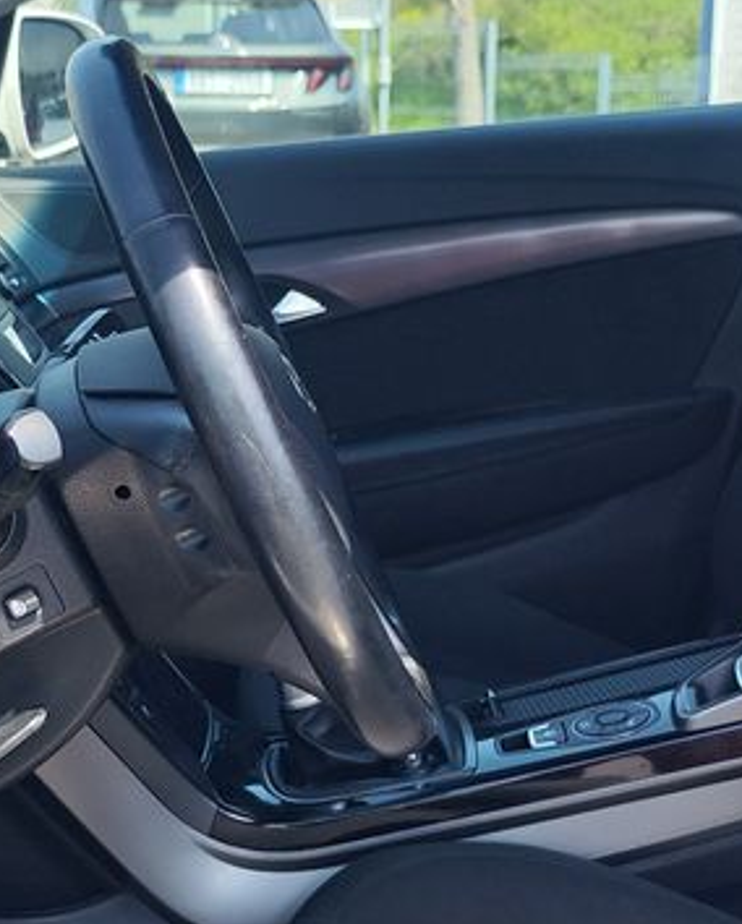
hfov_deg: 20.2
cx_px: 295
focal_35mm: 76
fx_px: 2083
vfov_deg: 24.9
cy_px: 642
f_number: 1.69
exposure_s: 1/476
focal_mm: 7.01
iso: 50
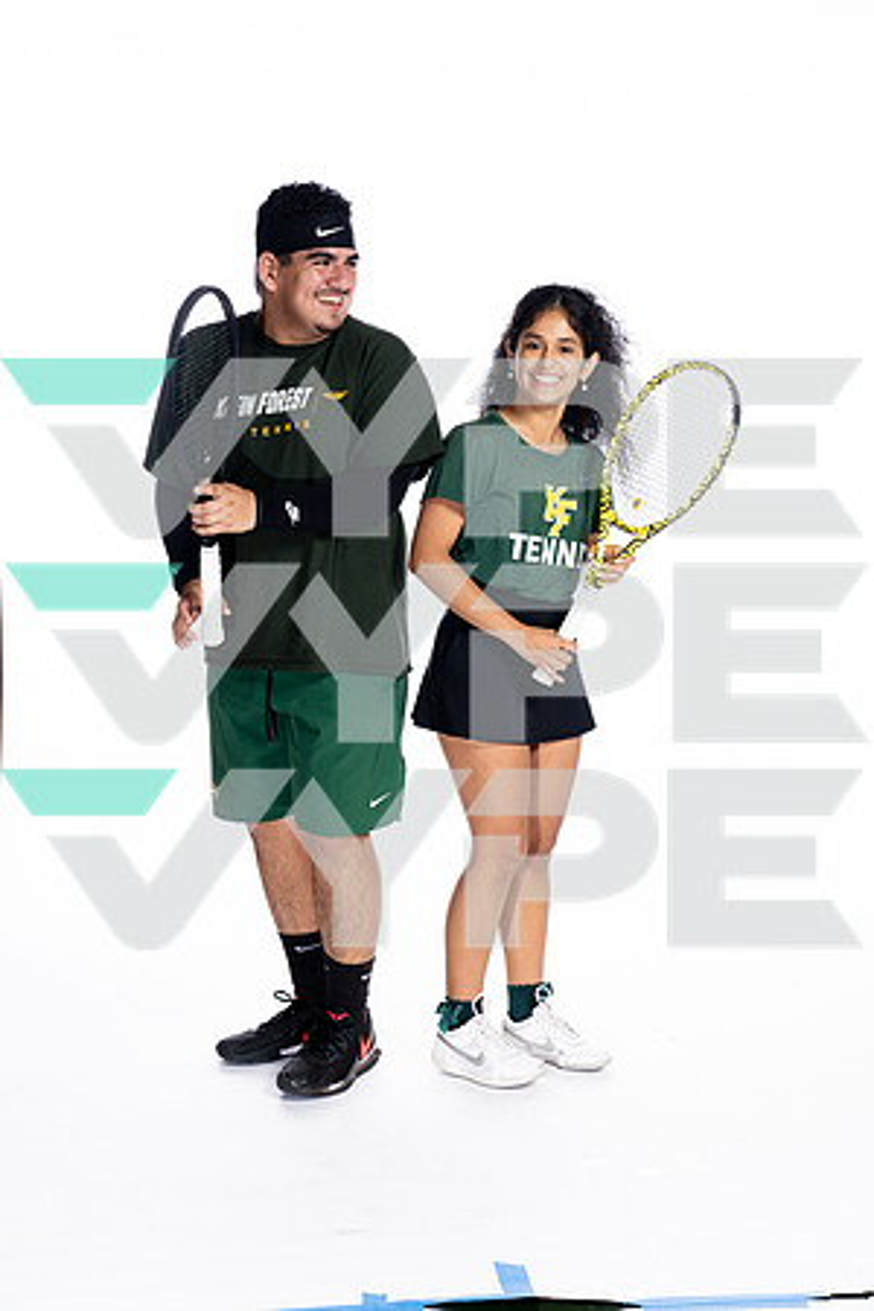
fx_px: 2367
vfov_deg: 31.0
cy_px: 656
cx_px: 437
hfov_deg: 20.9
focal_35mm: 65
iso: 400
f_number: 5.6
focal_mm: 65
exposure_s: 1/250
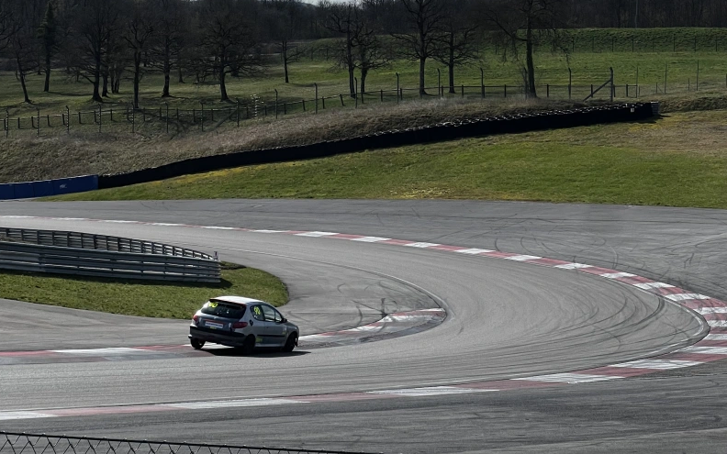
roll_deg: -0.8
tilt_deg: -1.5
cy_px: 119
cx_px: 361
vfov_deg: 11.9
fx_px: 2179
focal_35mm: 110
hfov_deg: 18.9
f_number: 2.8
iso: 32
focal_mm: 9
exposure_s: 1/2320
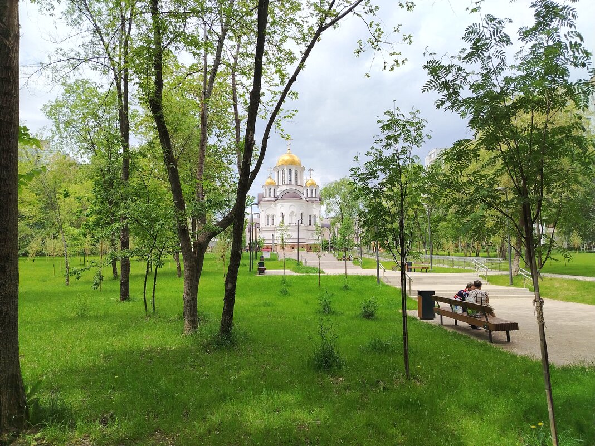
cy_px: 223
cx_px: 298
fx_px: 413
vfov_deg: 56.8
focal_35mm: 24
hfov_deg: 71.6
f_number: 1.75
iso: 100
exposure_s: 1/720
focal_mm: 5.25
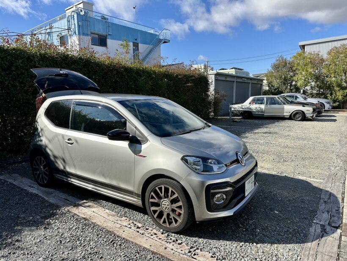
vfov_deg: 56.8
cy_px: 130
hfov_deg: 71.6
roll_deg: +0.4
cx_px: 174
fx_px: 241
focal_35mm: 24
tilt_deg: -7.5
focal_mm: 6.86
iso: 80
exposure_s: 1/2660
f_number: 1.78
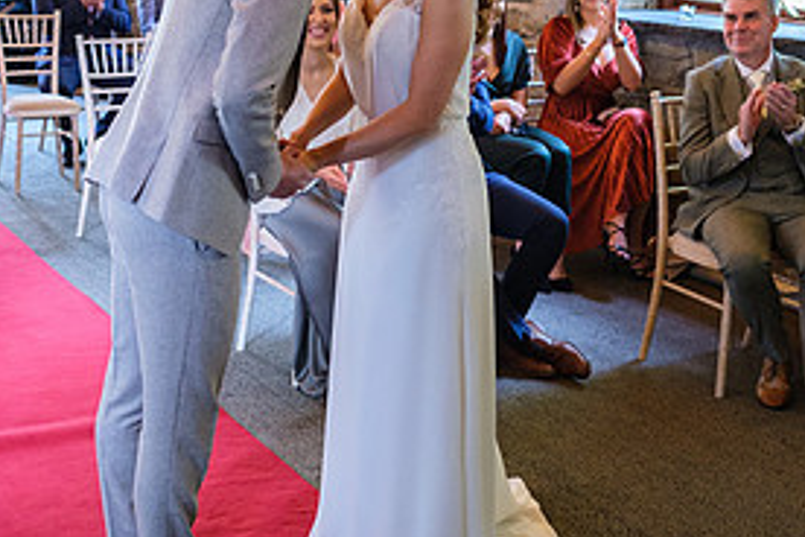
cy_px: 116
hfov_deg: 35.8
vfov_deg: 24.3
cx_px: 249
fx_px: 1230
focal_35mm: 55
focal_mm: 16
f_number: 2.2
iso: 2500
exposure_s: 1/160
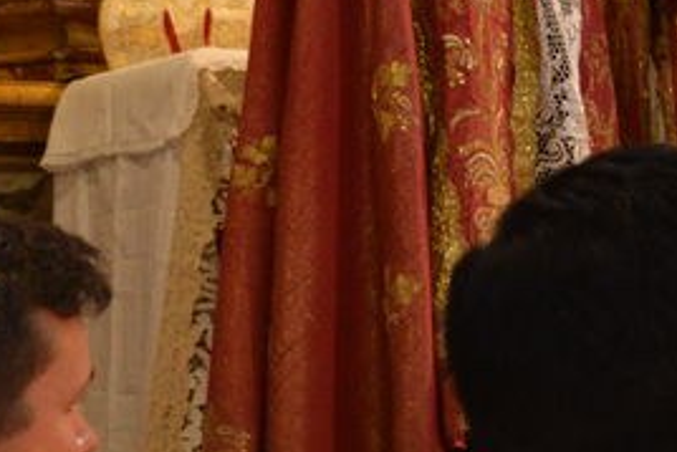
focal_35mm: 112
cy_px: 189
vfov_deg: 12.2
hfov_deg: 14.2
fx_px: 2107
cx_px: 1490
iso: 1600
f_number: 4.5
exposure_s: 1/80
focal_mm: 22
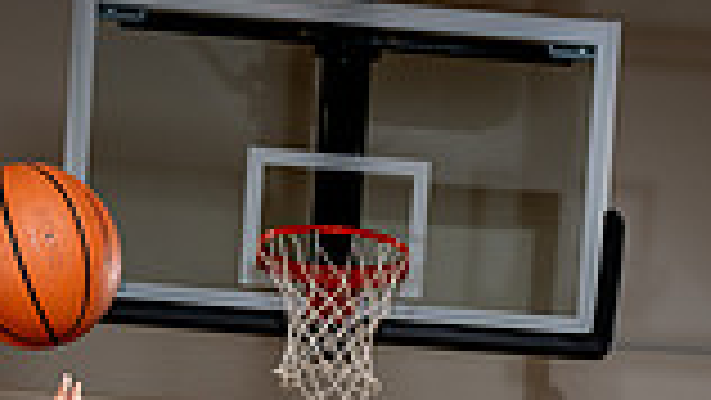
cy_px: 912
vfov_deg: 9.1
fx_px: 2301
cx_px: 405
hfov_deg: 17.6
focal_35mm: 122
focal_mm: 41
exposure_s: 1/250
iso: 200
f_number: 5.6
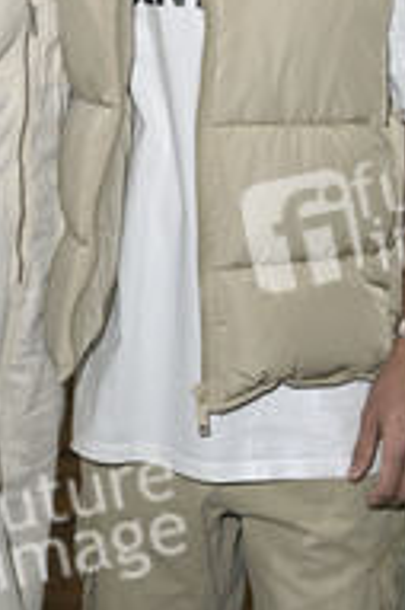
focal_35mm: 88
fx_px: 1488
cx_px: 115
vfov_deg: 22.6
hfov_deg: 15.5
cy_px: 57
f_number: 5.6
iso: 640
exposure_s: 1/160
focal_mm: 42
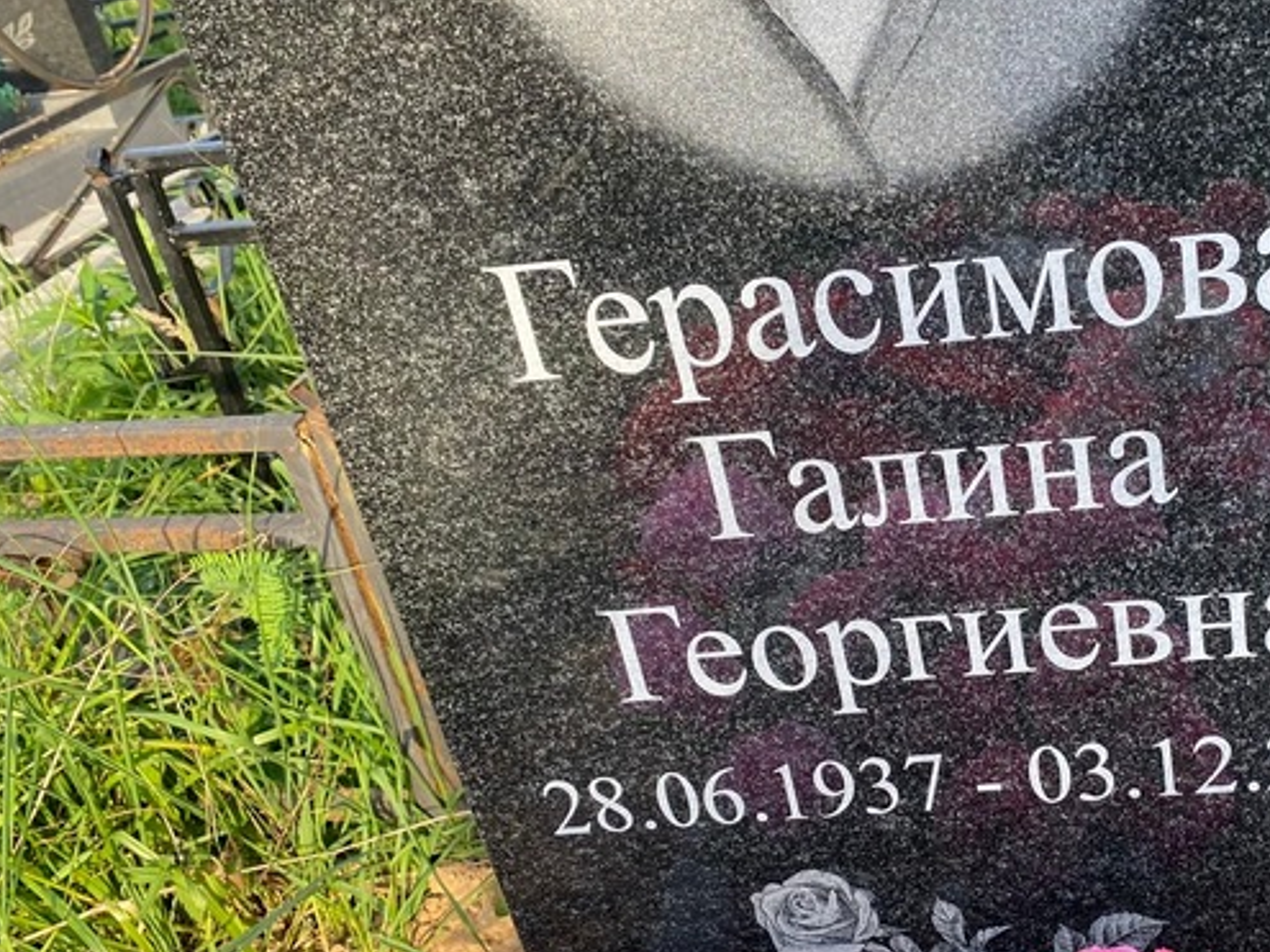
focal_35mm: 42
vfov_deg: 34.3
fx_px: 1541
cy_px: 518
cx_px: 975
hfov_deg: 43.2
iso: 32
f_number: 1.8
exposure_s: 1/253
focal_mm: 4.25
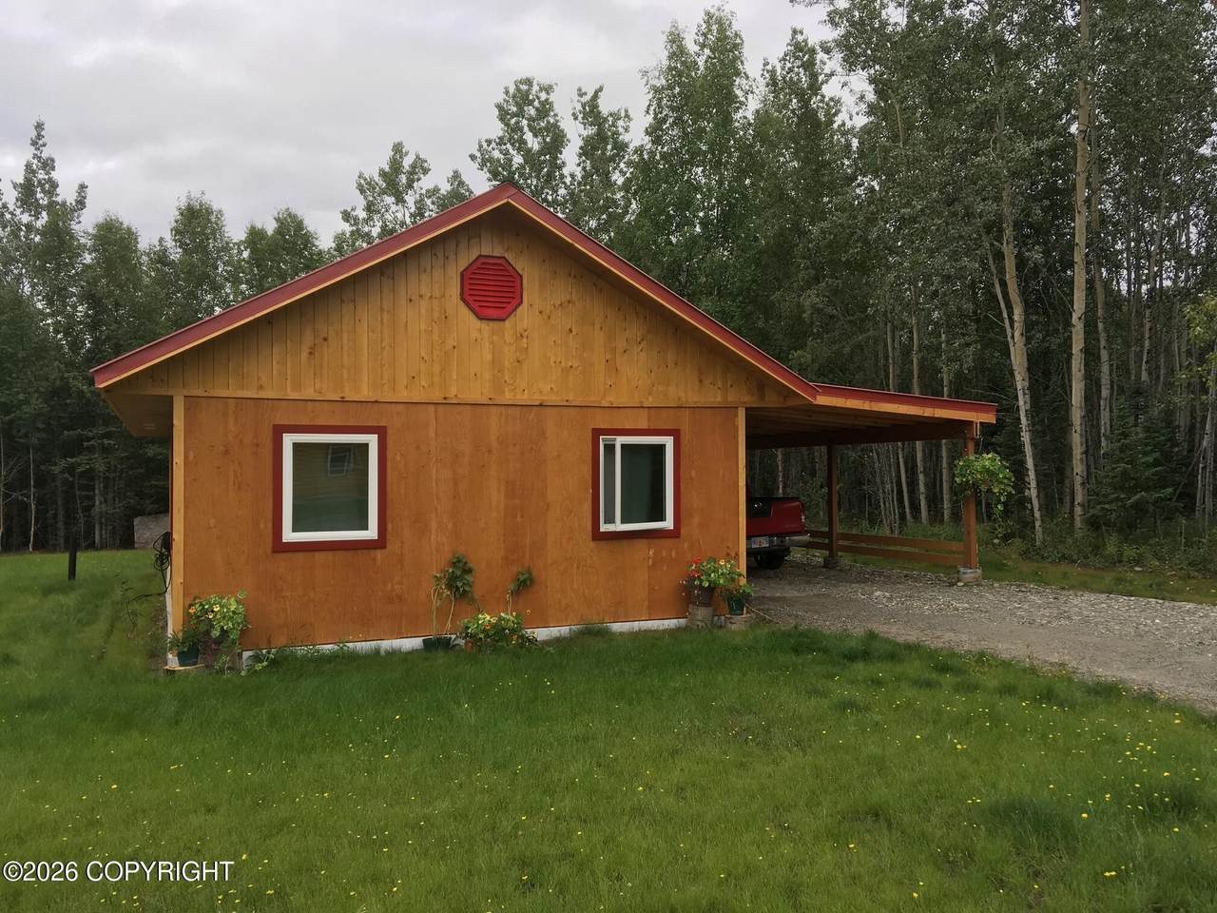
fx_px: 1020
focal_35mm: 29
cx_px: 608
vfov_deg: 48.2
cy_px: 456
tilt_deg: -0.4
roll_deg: -0.6
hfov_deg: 61.7
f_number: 2.2
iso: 25
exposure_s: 1/469
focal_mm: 4.15
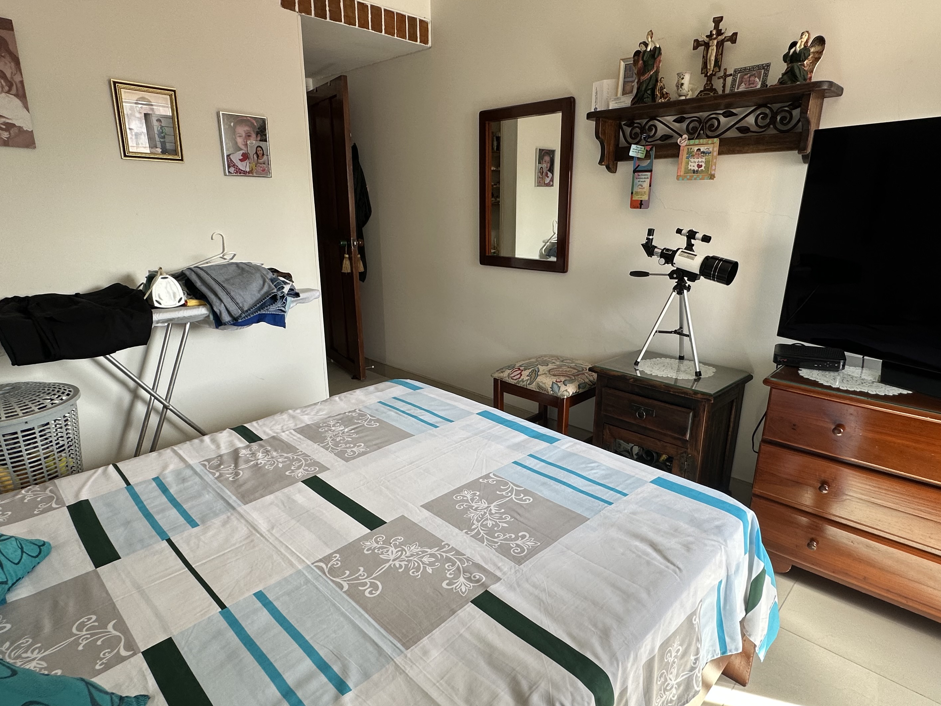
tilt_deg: -16.3
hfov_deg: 81.7
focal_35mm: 20
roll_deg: -0.3
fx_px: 544
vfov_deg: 65.9
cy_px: 371
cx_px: 480
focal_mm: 2.22
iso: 64
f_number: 2.2
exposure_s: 1/99
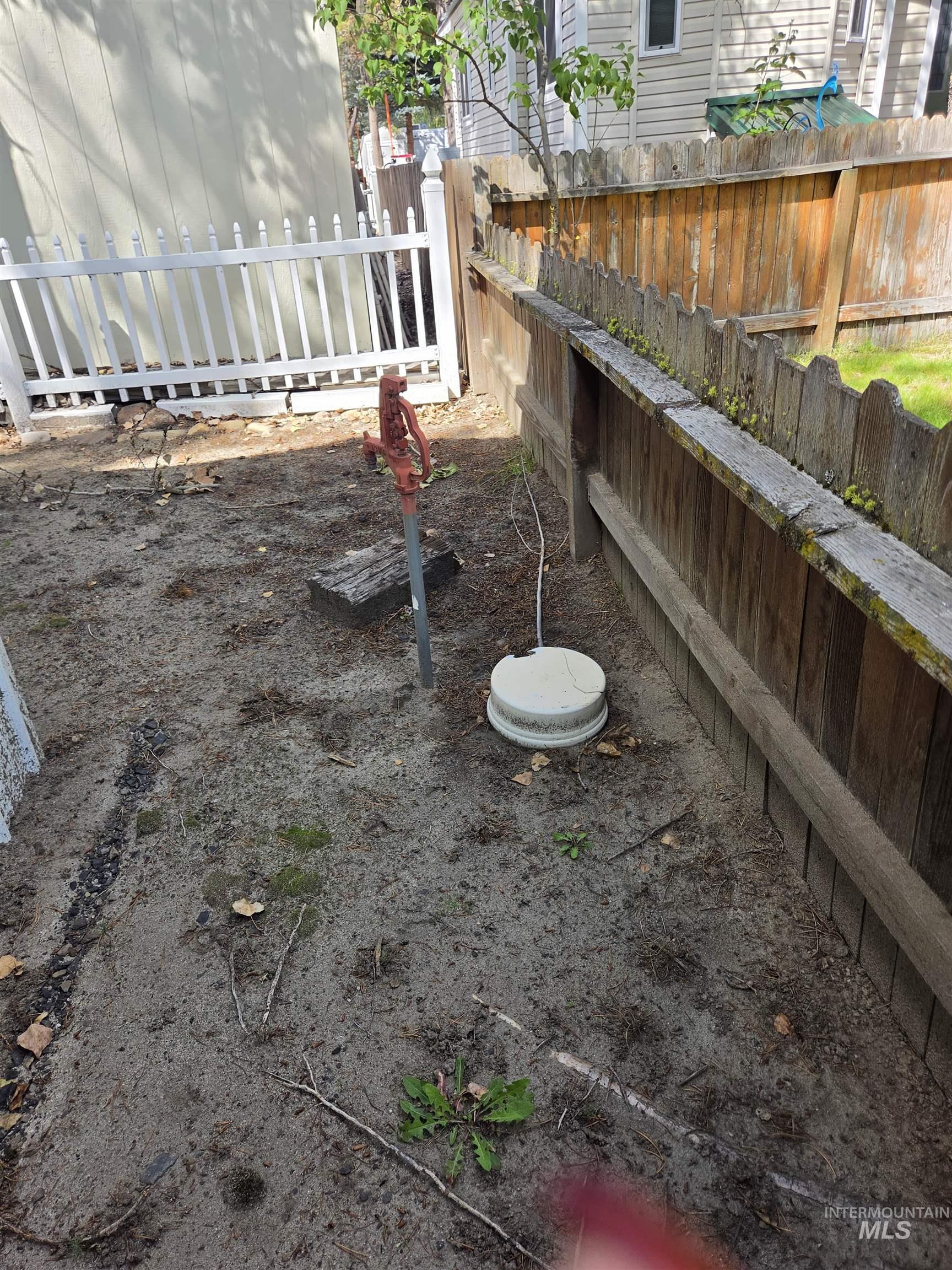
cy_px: 635
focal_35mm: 23
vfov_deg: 73.9
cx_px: 476
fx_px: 843
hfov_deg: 58.9
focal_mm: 5.4
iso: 80
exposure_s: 1/1276
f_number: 1.8
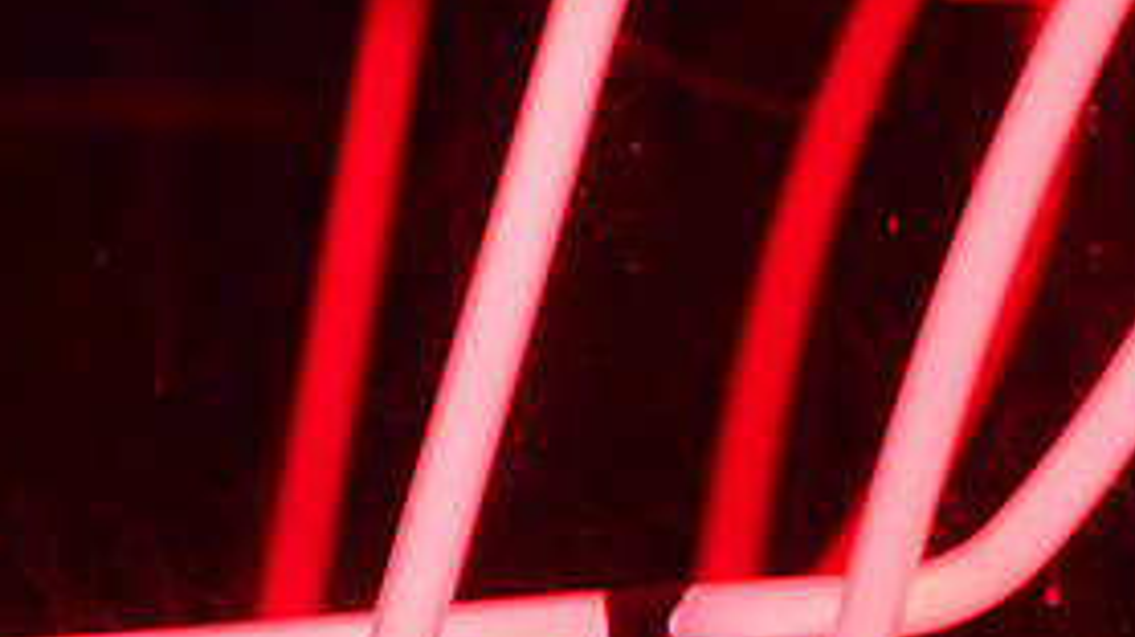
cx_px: 1159
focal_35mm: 261
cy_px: 553
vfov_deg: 4.6
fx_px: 7850
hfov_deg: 8.2
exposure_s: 1/50
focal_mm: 42
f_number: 5.3
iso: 100
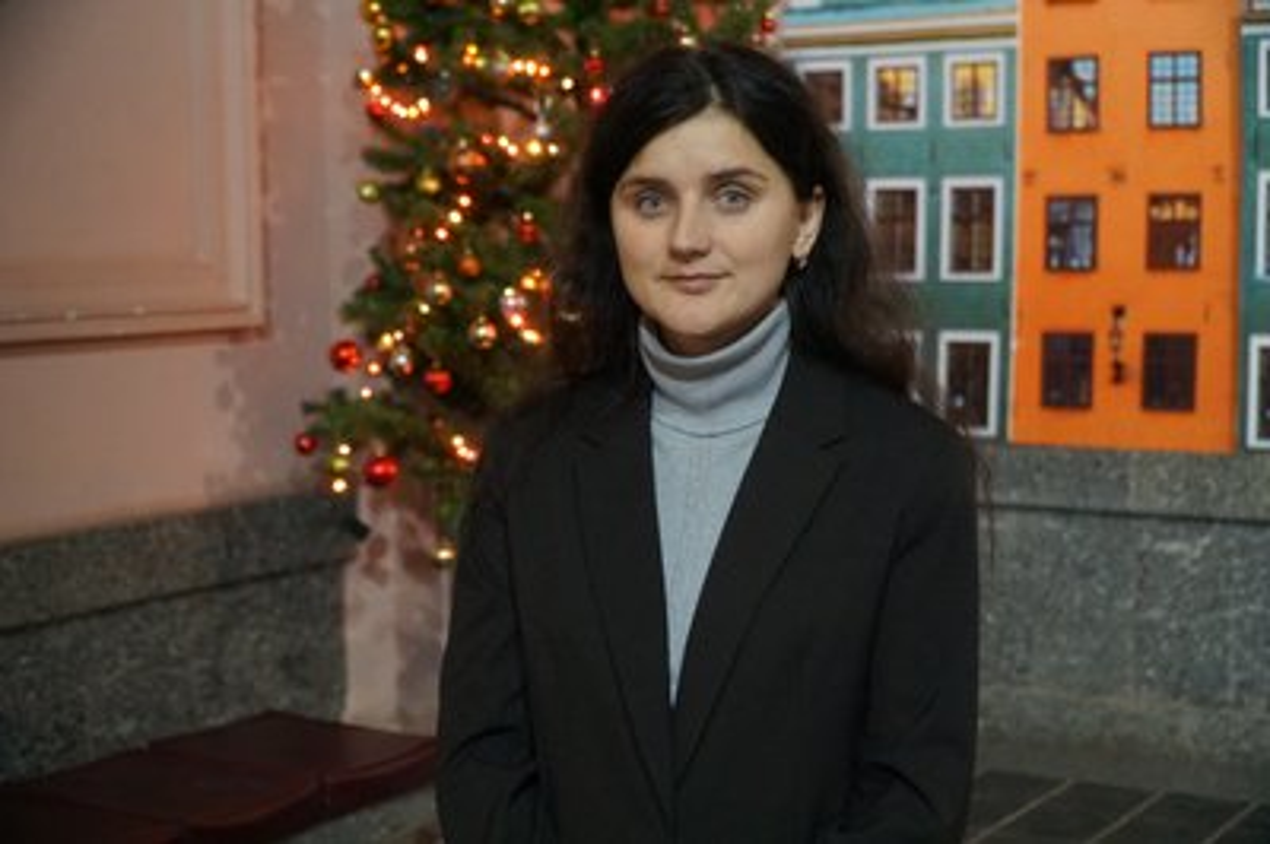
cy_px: 422
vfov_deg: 24.4
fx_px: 1956
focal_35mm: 56
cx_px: 635
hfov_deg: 36.0
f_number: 4
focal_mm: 37
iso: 6400
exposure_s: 1/125
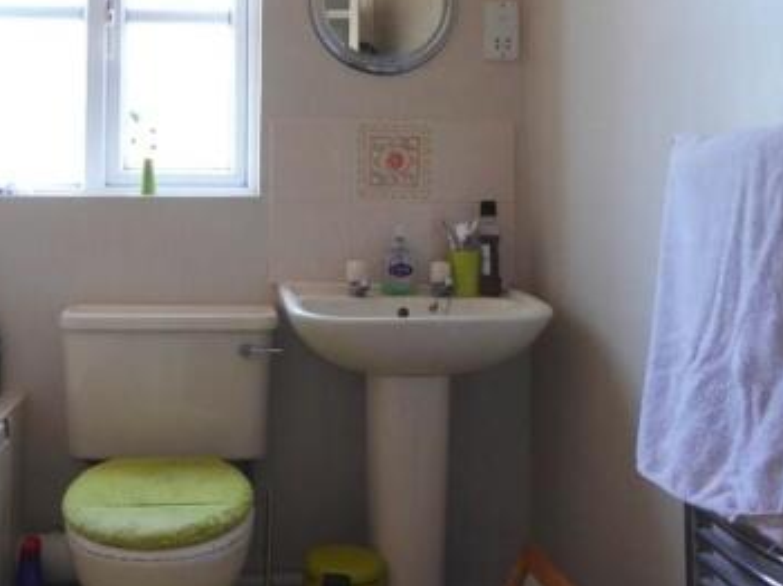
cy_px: 191
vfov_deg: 35.5
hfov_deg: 45.8
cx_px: 238
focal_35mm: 40
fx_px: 904
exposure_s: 1/60
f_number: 3.3
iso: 160
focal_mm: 4.3
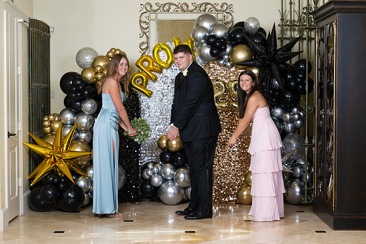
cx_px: 183
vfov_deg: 17.9
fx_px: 775
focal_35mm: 76
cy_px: 122
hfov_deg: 26.6
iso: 320
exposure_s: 1/100
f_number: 8
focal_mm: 75
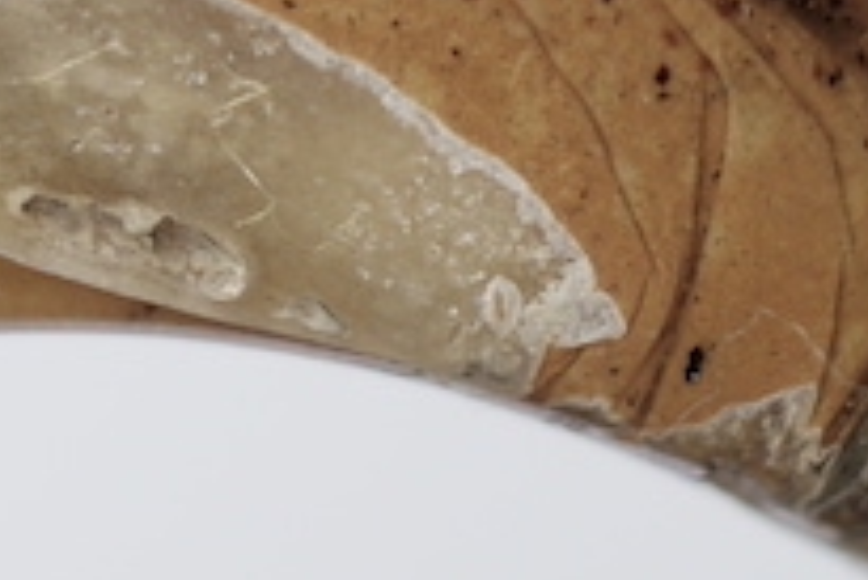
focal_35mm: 365
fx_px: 8806
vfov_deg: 3.7
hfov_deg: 5.6
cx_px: -483
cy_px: -552
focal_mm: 50
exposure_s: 1/100
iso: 100
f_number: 3.5
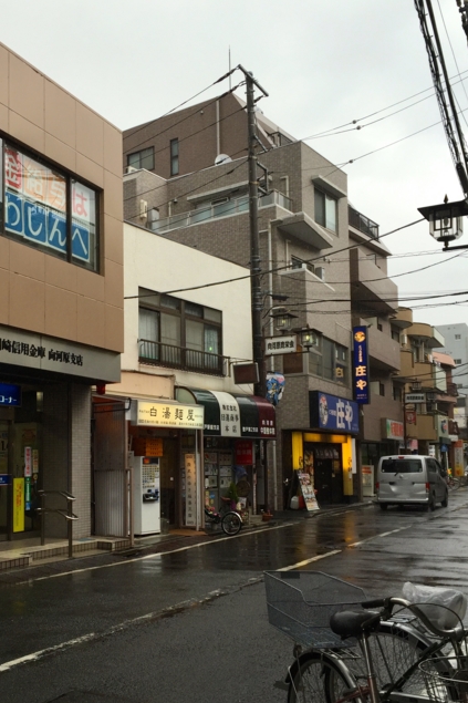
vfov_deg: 50.6
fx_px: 741
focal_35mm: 38
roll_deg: -0.1
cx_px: 153
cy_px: 399
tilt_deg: +5.6
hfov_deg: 34.7
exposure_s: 1/421
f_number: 2.2
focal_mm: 4.15
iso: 32
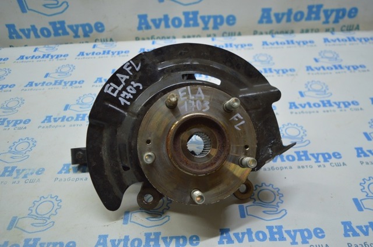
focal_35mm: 30
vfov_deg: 43.5
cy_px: 124
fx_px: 310
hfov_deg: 62.0
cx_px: 186
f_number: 3.5
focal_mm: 20
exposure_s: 1/100
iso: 400
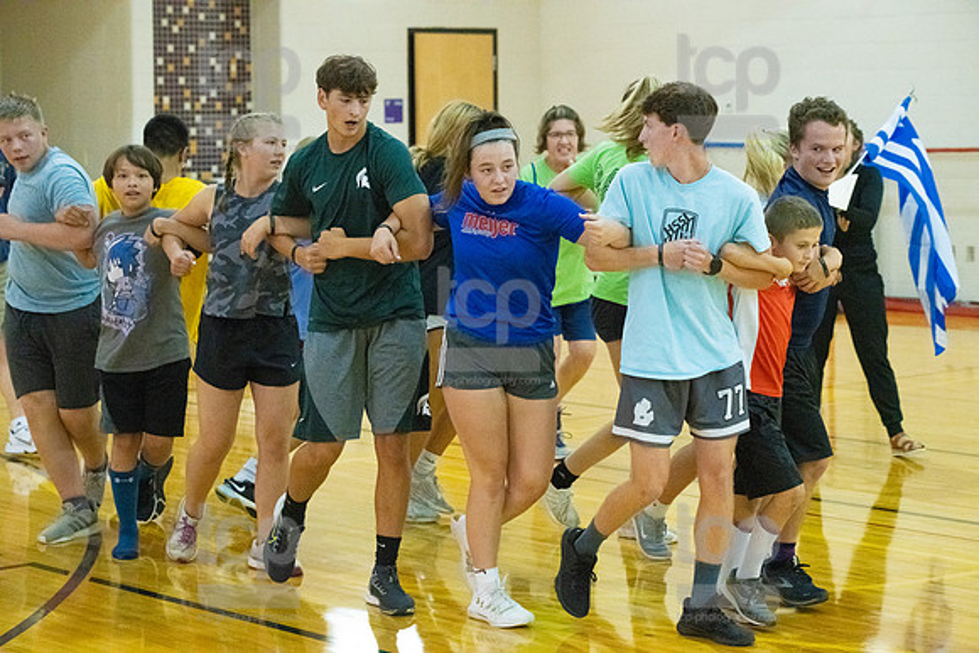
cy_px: 326
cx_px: 490
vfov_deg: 14.9
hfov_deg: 22.1
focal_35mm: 92
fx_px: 2502
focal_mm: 92
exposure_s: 1/640
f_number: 4.5
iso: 6400
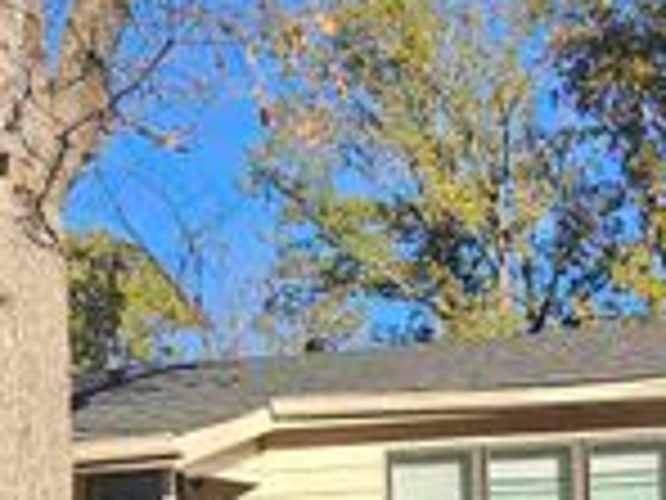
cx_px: 536
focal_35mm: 44
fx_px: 847
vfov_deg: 28.9
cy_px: 583
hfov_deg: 41.1
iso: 50
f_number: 2.2
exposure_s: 1/848
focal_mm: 2.2
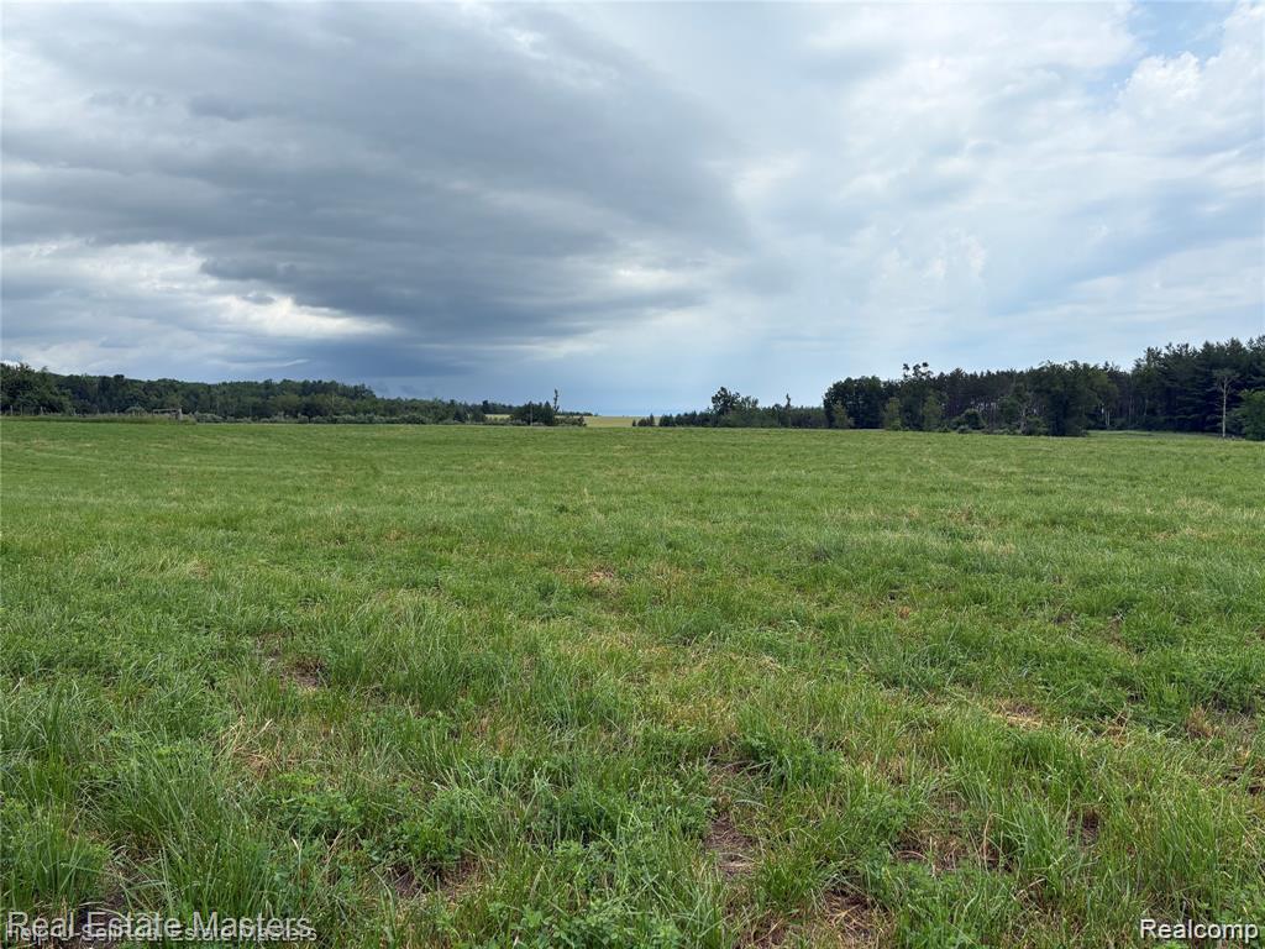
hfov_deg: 67.3
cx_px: 632
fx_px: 950
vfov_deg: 53.1
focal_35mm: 26
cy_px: 474
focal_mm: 5.96
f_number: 1.6
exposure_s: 1/4608
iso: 50
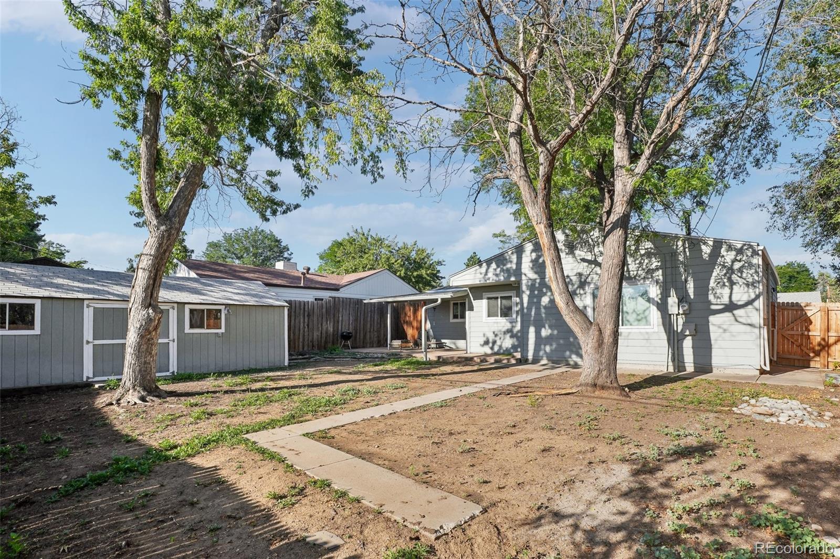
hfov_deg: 95.0
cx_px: 420
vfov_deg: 72.0
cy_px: 280
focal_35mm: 16
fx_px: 385
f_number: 8
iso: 100
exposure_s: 1/350
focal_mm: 11
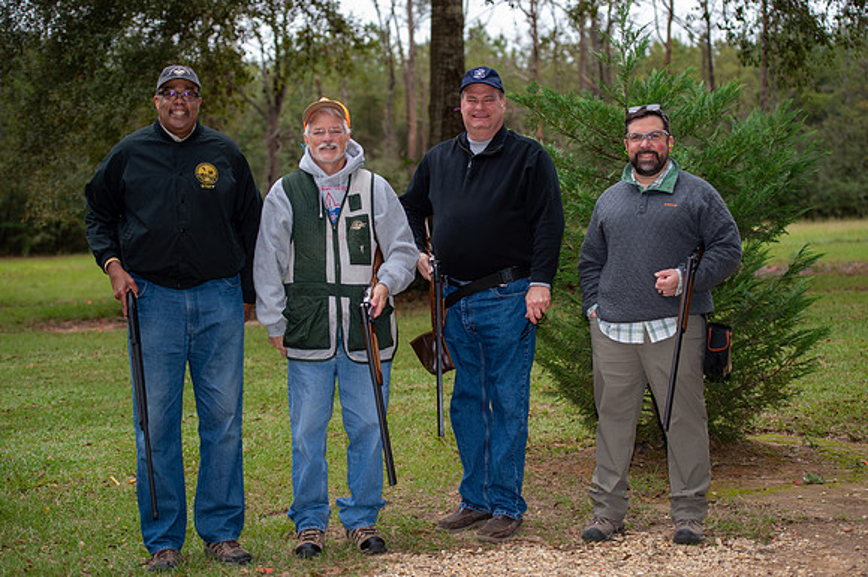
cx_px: 434
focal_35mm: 70
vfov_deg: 19.4
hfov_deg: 28.9
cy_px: 288
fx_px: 1687
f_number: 3.2
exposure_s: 1/250
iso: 320
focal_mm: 70
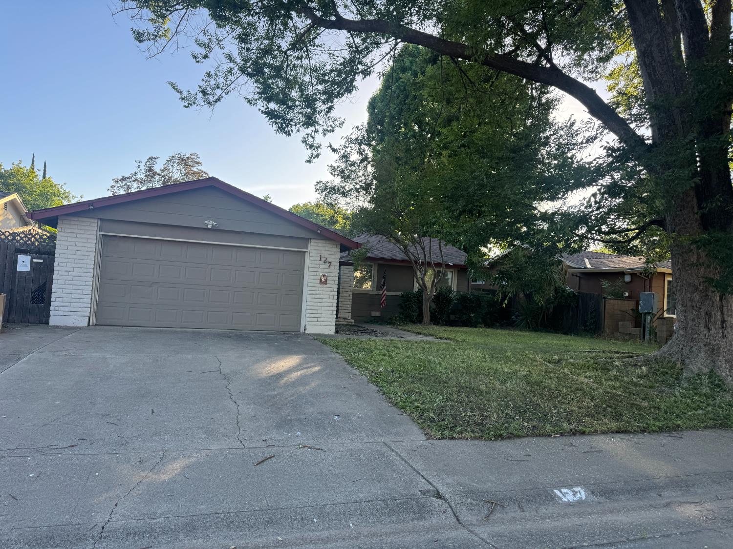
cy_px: 274
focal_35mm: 24
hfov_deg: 71.6
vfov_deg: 56.8
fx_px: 508
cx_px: 366
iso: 80
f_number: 1.78
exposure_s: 1/627
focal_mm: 6.76
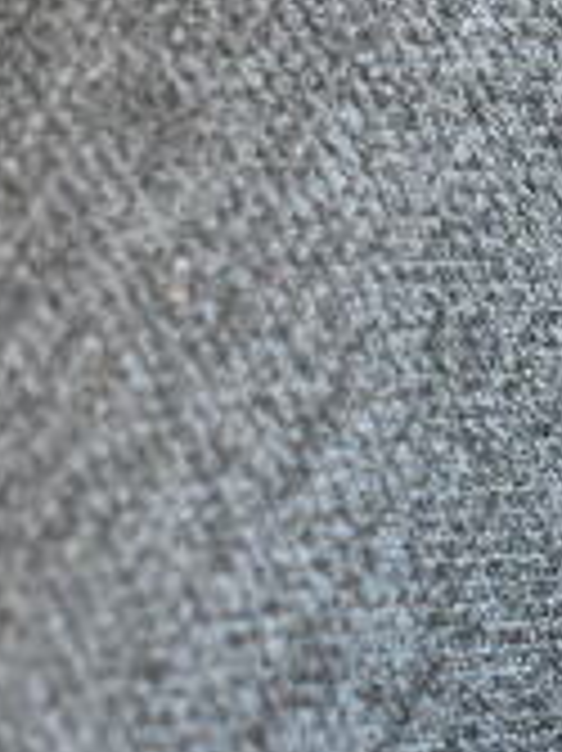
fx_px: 3663
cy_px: 732
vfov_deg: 11.6
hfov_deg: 8.2
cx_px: 1227
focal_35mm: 169
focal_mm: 32
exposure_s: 1/50
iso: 2800
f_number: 4.5
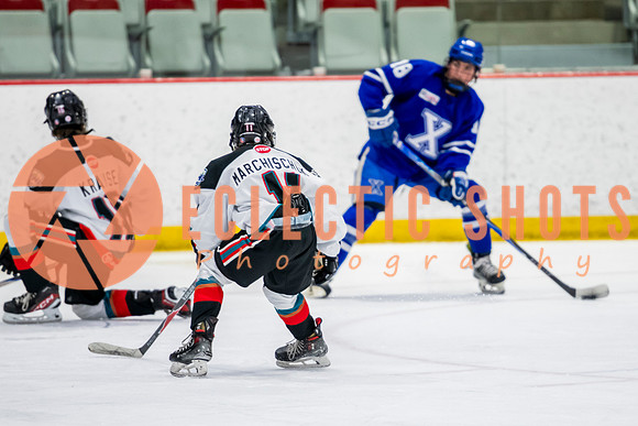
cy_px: 241
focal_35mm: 344
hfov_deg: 6.0
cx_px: 370
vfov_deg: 4.0
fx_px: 6104
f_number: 3.2
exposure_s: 1/800
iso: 1600
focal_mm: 200
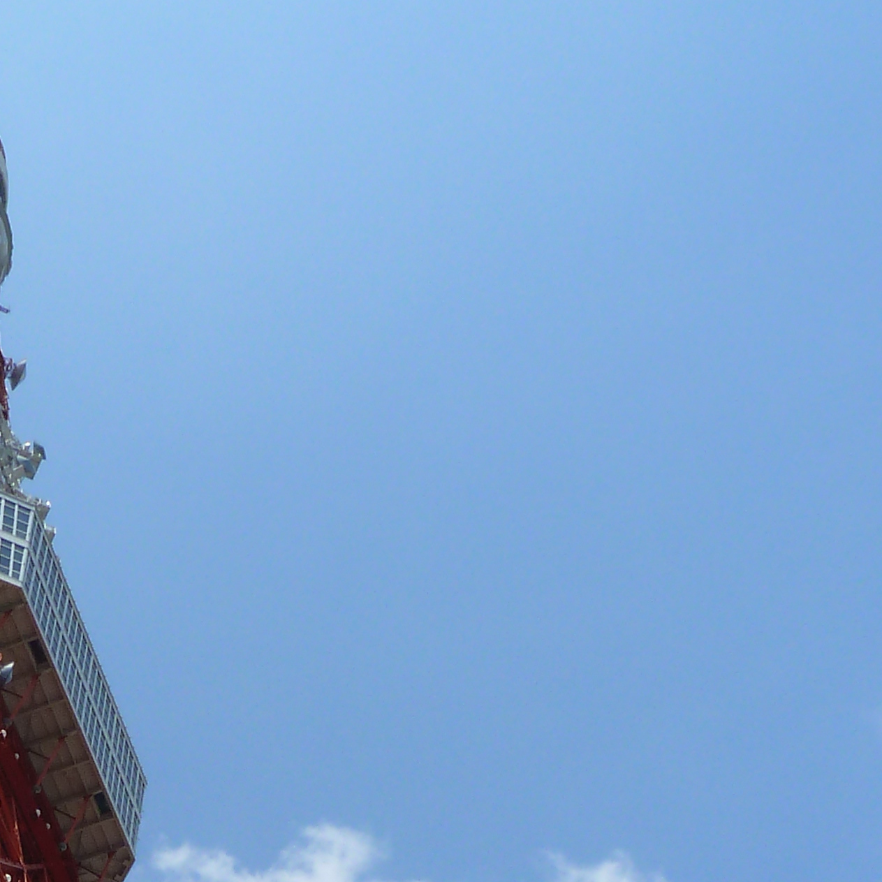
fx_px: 2018
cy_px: 1279
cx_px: -70
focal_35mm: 70
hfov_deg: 23.3
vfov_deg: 21.2
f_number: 5.6
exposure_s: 1/500
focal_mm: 4.1
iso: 80
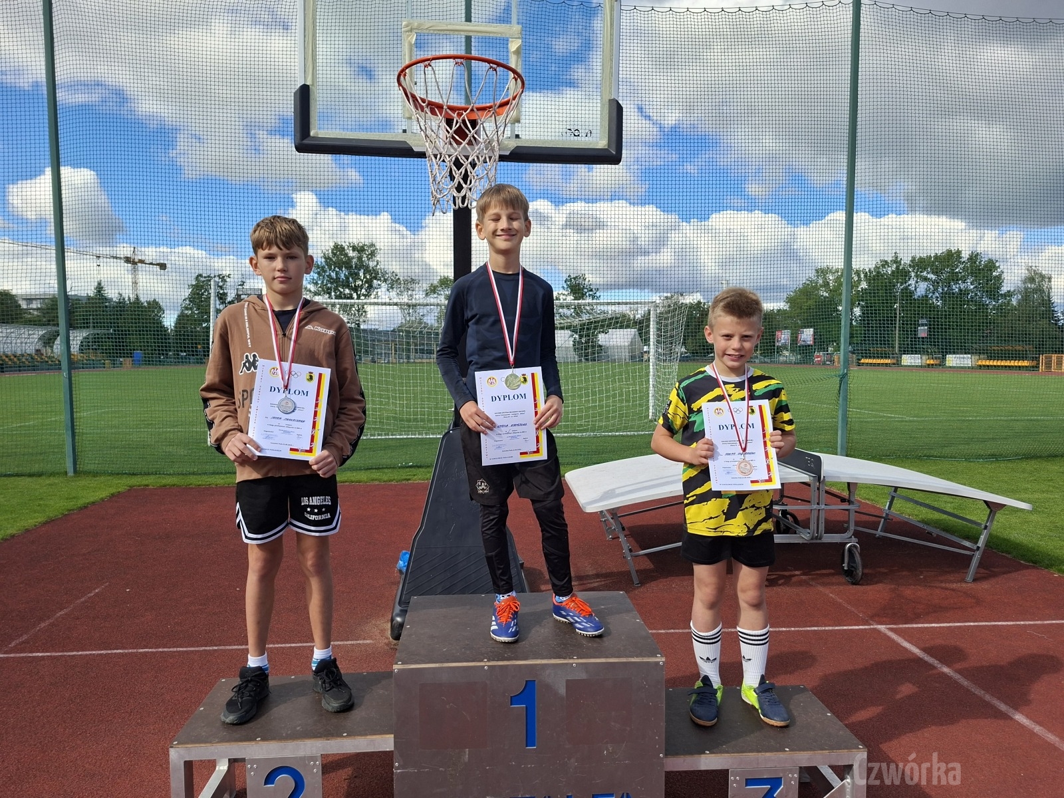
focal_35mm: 23
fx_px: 707
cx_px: 532
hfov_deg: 73.9
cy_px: 399
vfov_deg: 58.9
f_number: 1.8
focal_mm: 5.54
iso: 50
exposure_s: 1/1397
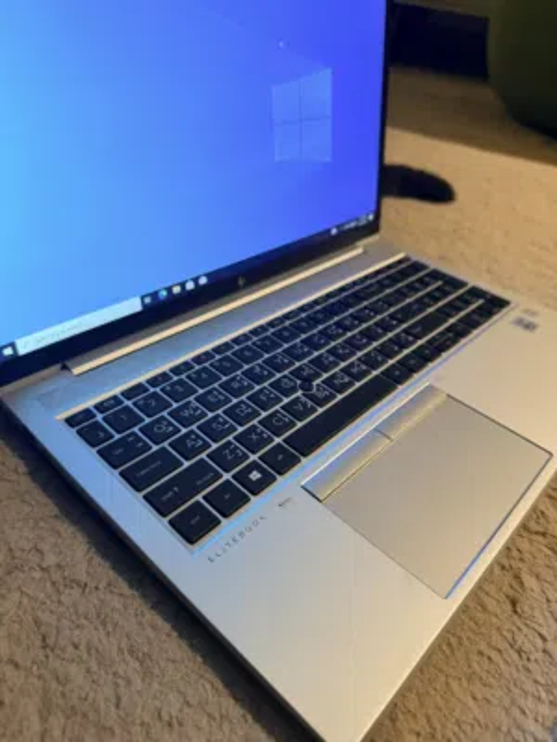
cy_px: 371
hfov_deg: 56.8
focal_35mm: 24
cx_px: 278
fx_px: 515
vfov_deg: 71.6
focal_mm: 6.76
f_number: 1.78
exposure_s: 1/50
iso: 640
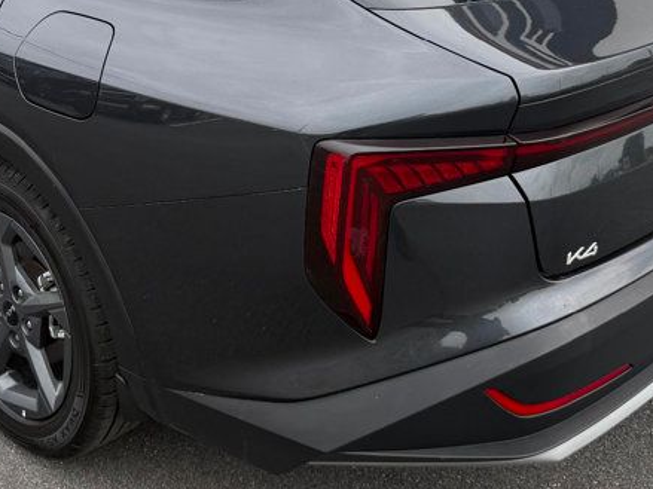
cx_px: 241
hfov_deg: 34.2
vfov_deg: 25.4
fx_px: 1056
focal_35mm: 56
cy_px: 65
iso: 80
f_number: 1.78
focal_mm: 6.76
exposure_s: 1/2445
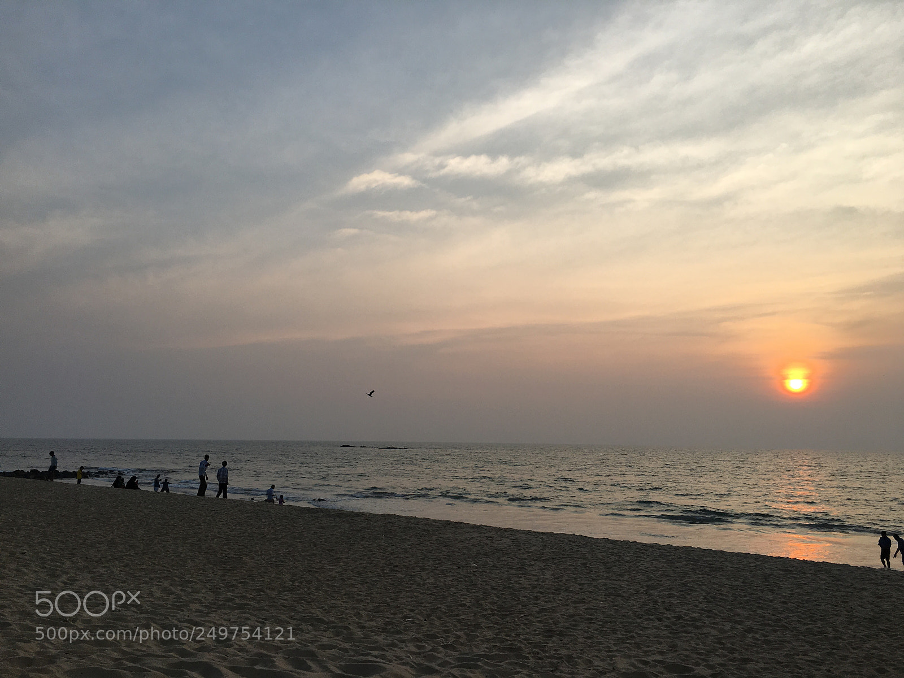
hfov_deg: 61.7
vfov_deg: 48.2
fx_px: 757
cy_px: 339
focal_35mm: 29
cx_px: 452
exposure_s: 1/836
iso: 25
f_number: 2.2
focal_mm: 4.15
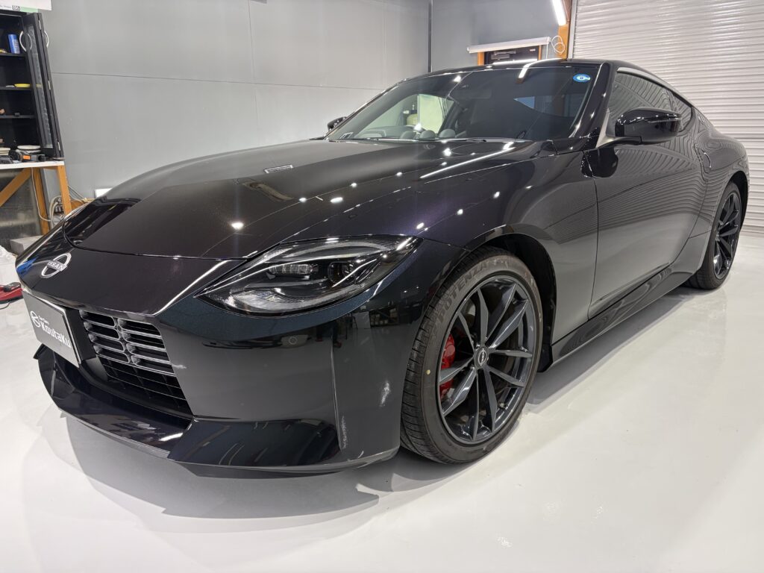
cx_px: 382
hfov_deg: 67.3
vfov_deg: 53.1
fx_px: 574
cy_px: 286
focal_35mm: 26
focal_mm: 5.96
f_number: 1.6
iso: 125
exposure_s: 1/120
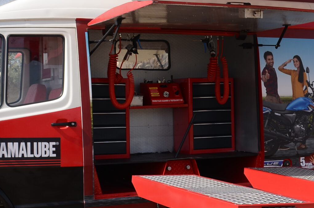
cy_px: 141
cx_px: 216
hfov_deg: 26.8
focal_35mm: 75
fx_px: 653
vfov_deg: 18.0
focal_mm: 20
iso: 100
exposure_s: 1/200
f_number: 9
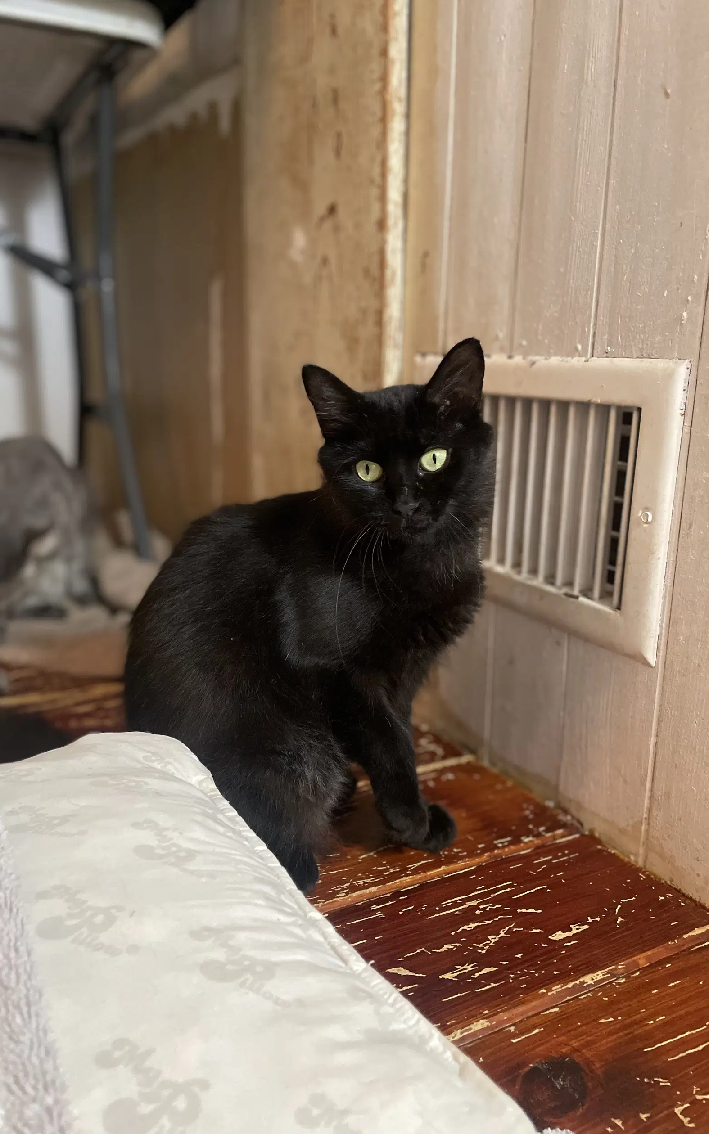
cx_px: 340
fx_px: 866
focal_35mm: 28
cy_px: 573
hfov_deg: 44.5
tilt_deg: -12.5
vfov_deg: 66.5
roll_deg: +0.3
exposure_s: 1/60
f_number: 1.6
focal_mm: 4.2
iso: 400
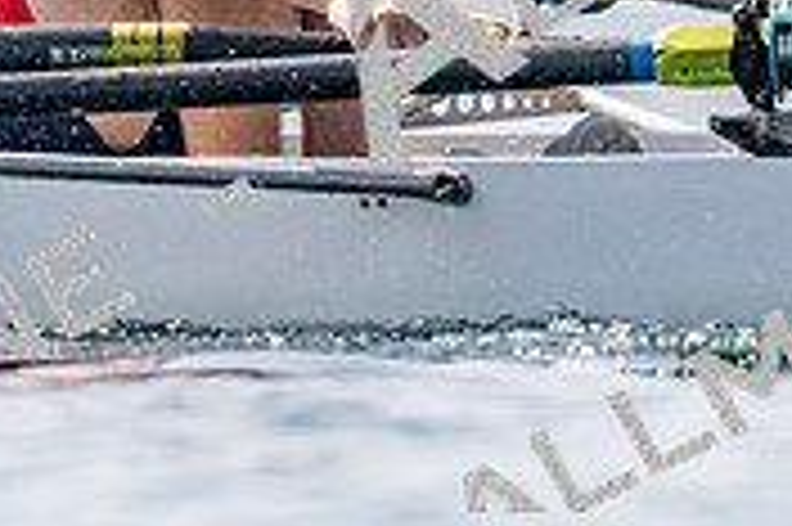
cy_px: -256
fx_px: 65366
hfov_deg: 0.7
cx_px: -40
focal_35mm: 2974
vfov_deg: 0.5
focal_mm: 600
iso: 180
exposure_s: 1/2500
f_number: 4
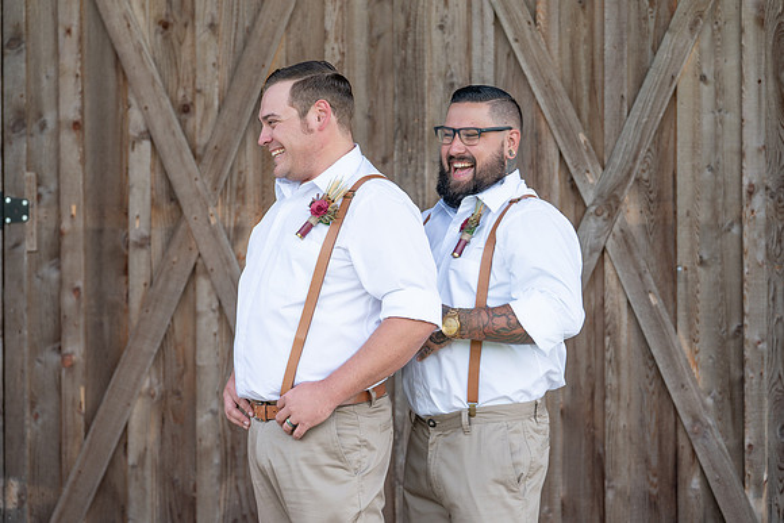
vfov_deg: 10.9
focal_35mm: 126
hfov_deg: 16.2
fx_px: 2748
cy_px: 239
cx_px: 384
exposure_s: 1/250
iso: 125
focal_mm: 116
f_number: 4
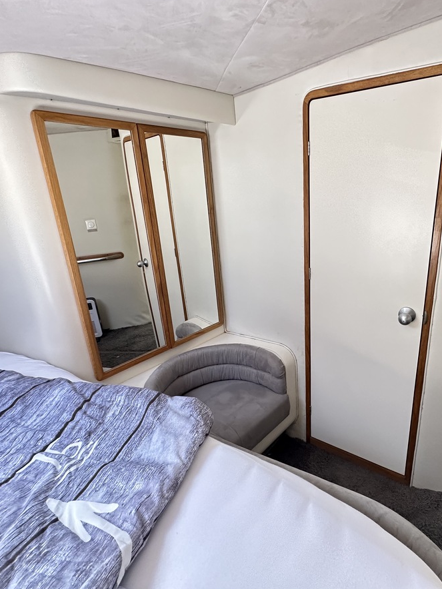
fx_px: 323
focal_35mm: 19
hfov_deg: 67.5
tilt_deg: -18.9
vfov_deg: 84.7
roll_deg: +3.0
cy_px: 291
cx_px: 279
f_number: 2.2
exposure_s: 1/67
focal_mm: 2.22
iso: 320
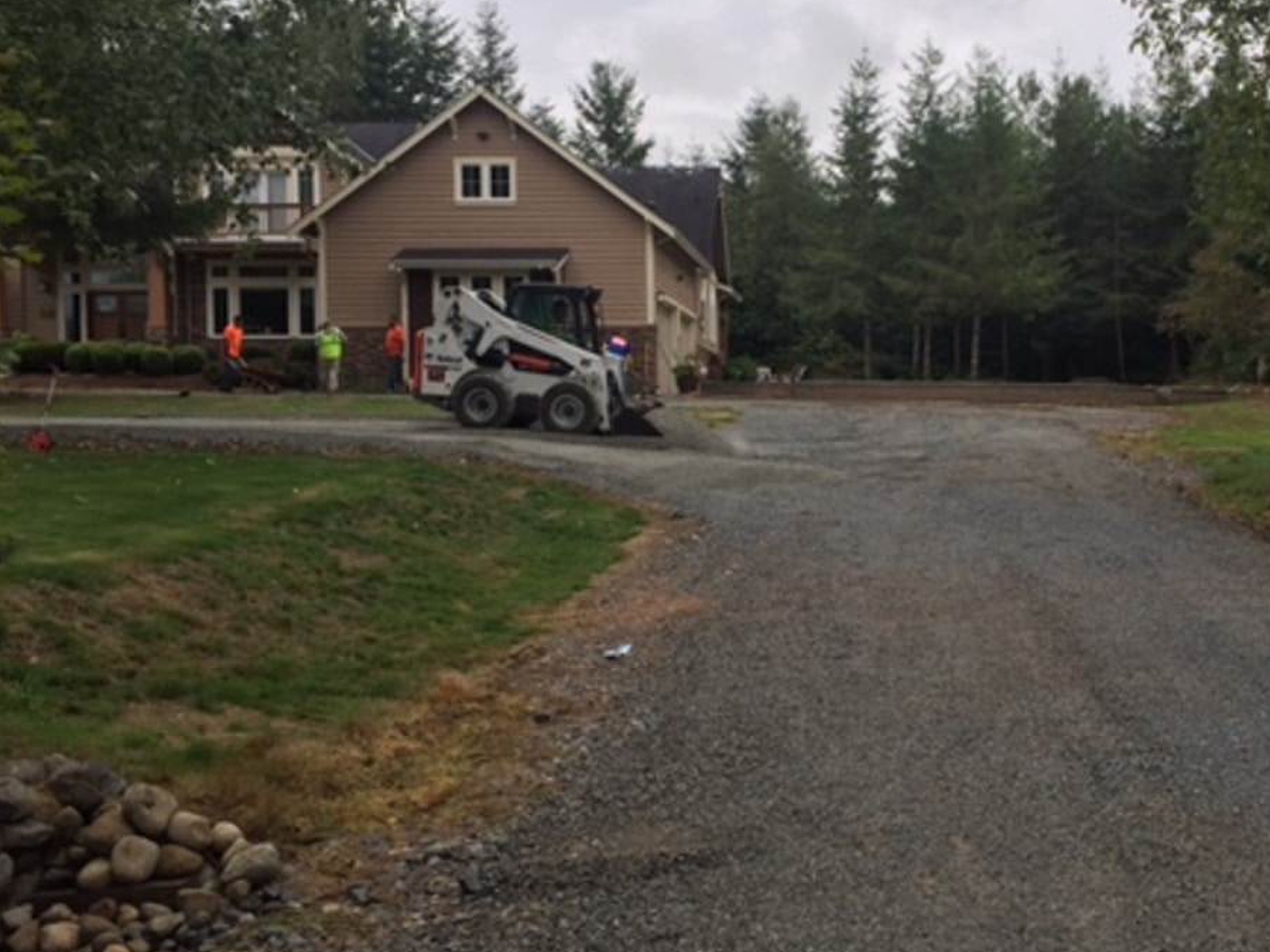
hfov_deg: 43.2
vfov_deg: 33.6
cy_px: 470
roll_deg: -0.7
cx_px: 850
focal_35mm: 43
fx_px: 1577
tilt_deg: -2.8
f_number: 2.2
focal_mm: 4.15
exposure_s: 1/732
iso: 32
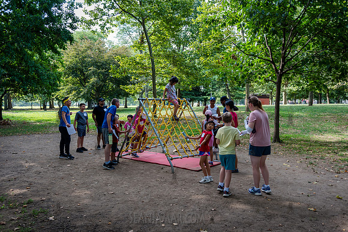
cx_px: 174
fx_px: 300
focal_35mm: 31
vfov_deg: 42.3
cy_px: 116
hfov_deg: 60.3
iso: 200
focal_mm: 31
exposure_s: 1/320
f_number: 3.2
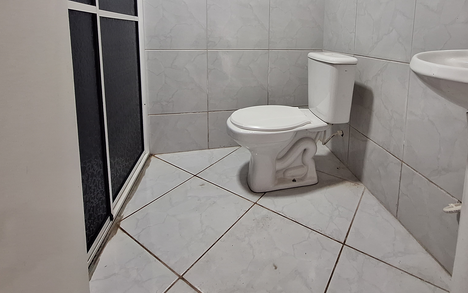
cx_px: 275
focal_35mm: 18
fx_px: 230
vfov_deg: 60.8
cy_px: 67
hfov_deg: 90.2
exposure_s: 1/30
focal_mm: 1.74
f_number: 2.2
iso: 200
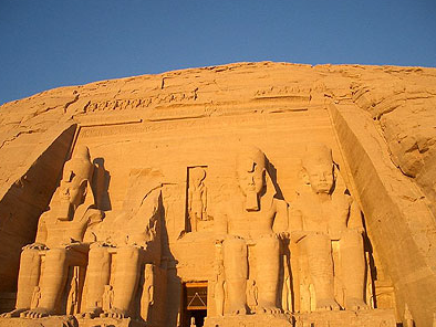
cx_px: 224
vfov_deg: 36.0
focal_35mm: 40
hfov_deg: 46.8
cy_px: 179
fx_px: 504
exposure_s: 1/500
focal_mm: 5.8
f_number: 2.6
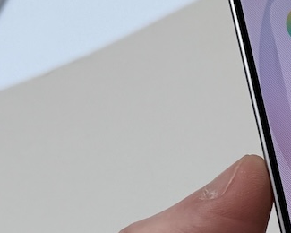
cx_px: 462
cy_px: 142
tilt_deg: -46.3
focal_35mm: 137
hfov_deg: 13.1
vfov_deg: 11.3
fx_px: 1180
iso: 80
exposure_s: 1/341
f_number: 1.78
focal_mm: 6.76
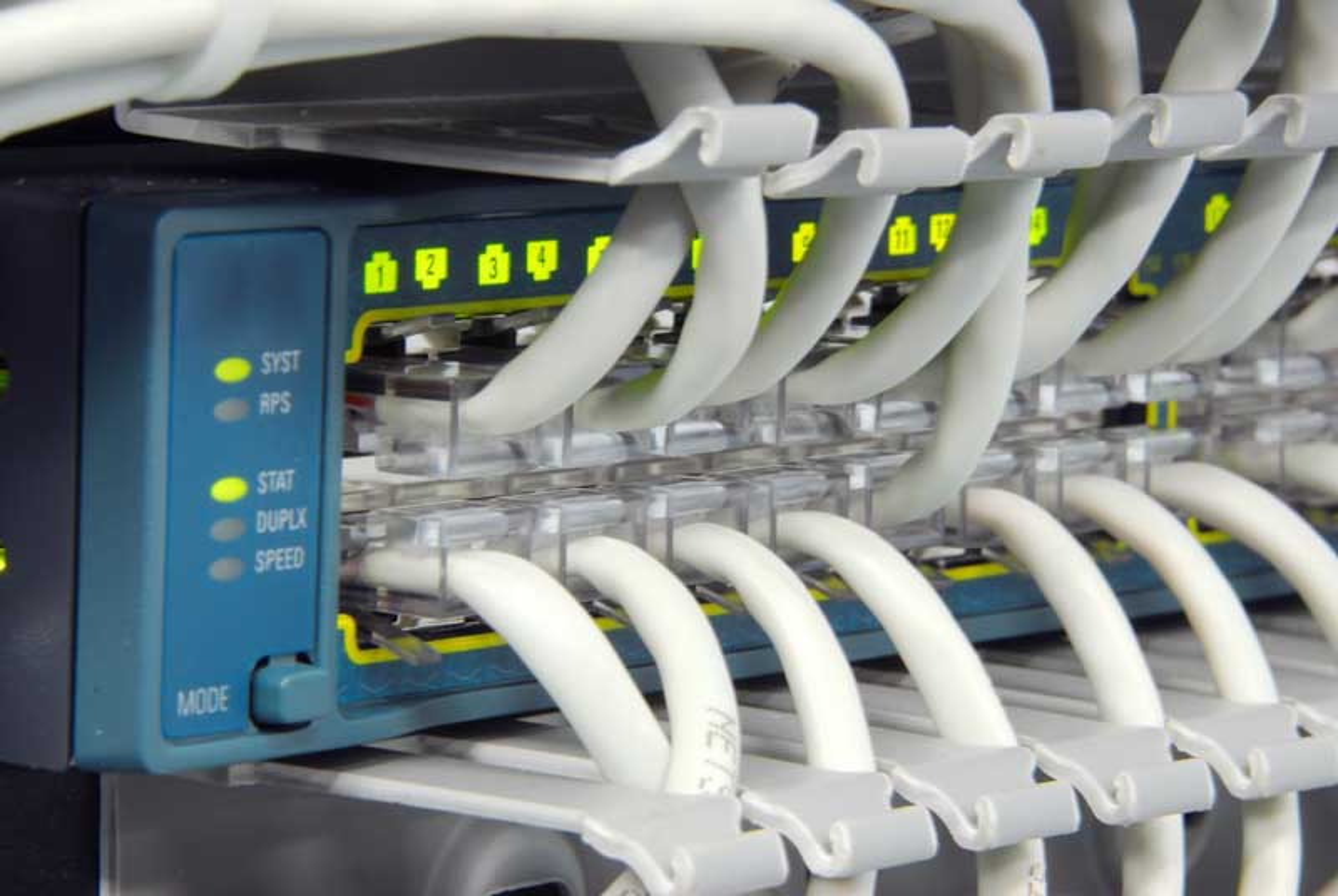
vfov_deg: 4.6
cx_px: 669
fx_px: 11166
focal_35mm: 300
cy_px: 448
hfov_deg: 6.9
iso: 100
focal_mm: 200
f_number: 22
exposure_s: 6
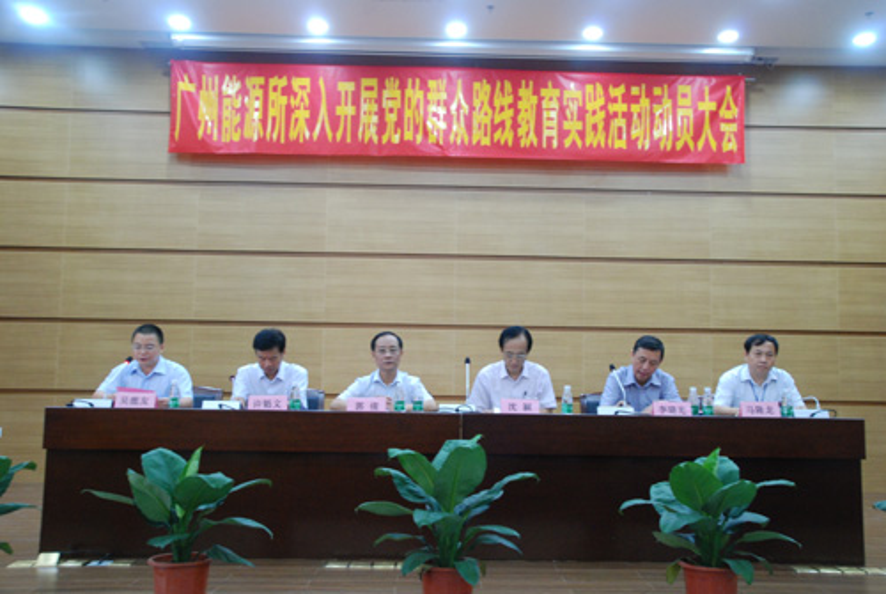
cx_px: 443
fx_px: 887
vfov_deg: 37.0
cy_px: 297
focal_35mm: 36
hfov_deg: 53.1
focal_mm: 24
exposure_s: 1/8
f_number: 6.3
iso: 1000
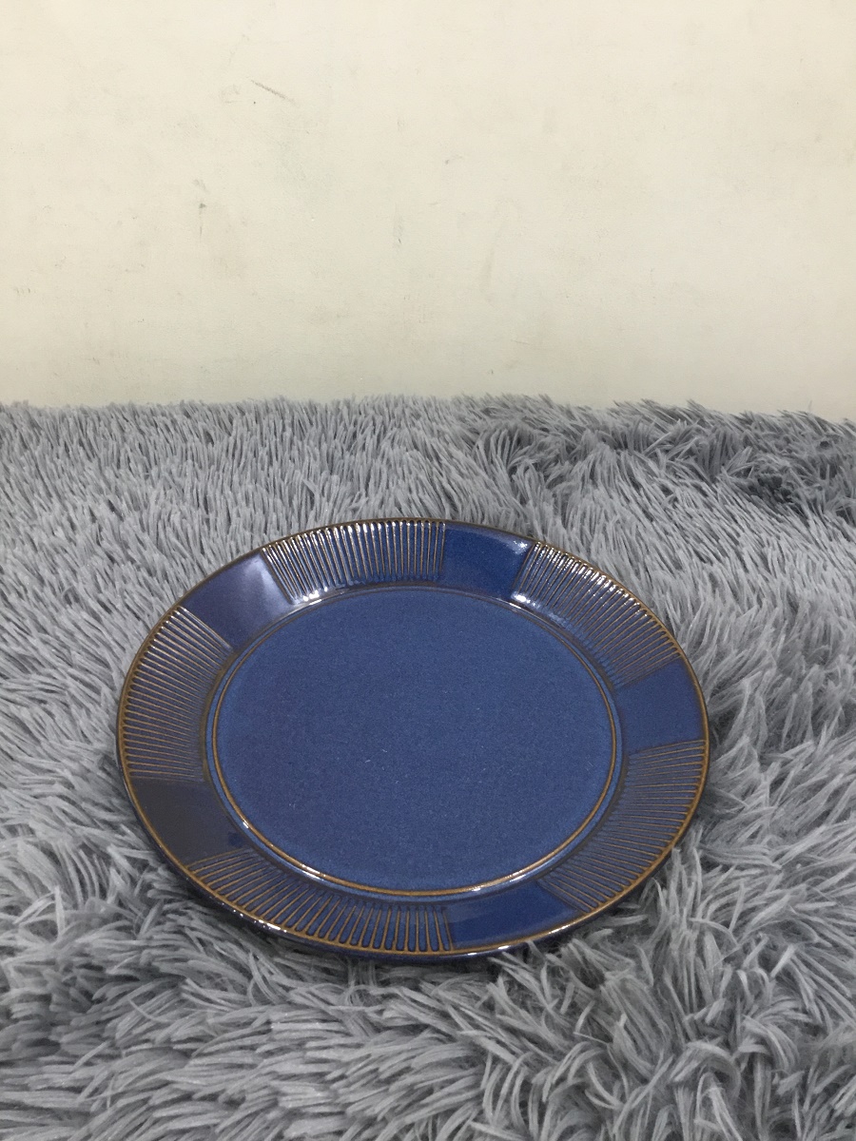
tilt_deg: -39.3
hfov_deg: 45.4
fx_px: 1022
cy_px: 570
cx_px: 428
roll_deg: +0.8
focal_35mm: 31
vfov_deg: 58.4
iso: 125
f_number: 2.4
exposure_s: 1/33
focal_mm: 3.3
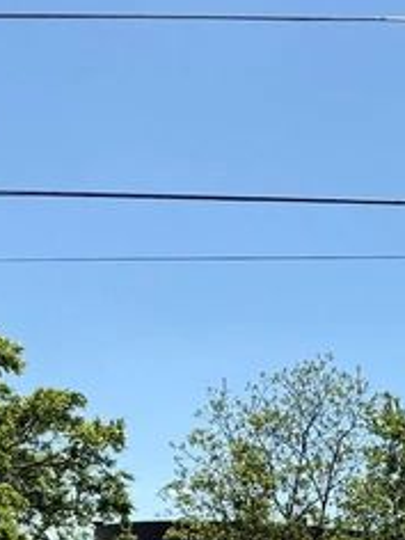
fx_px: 1622
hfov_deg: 13.3
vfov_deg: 18.3
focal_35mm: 104
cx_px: 629
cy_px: 579
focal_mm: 6.76
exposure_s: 1/6711
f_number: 1.78
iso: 80
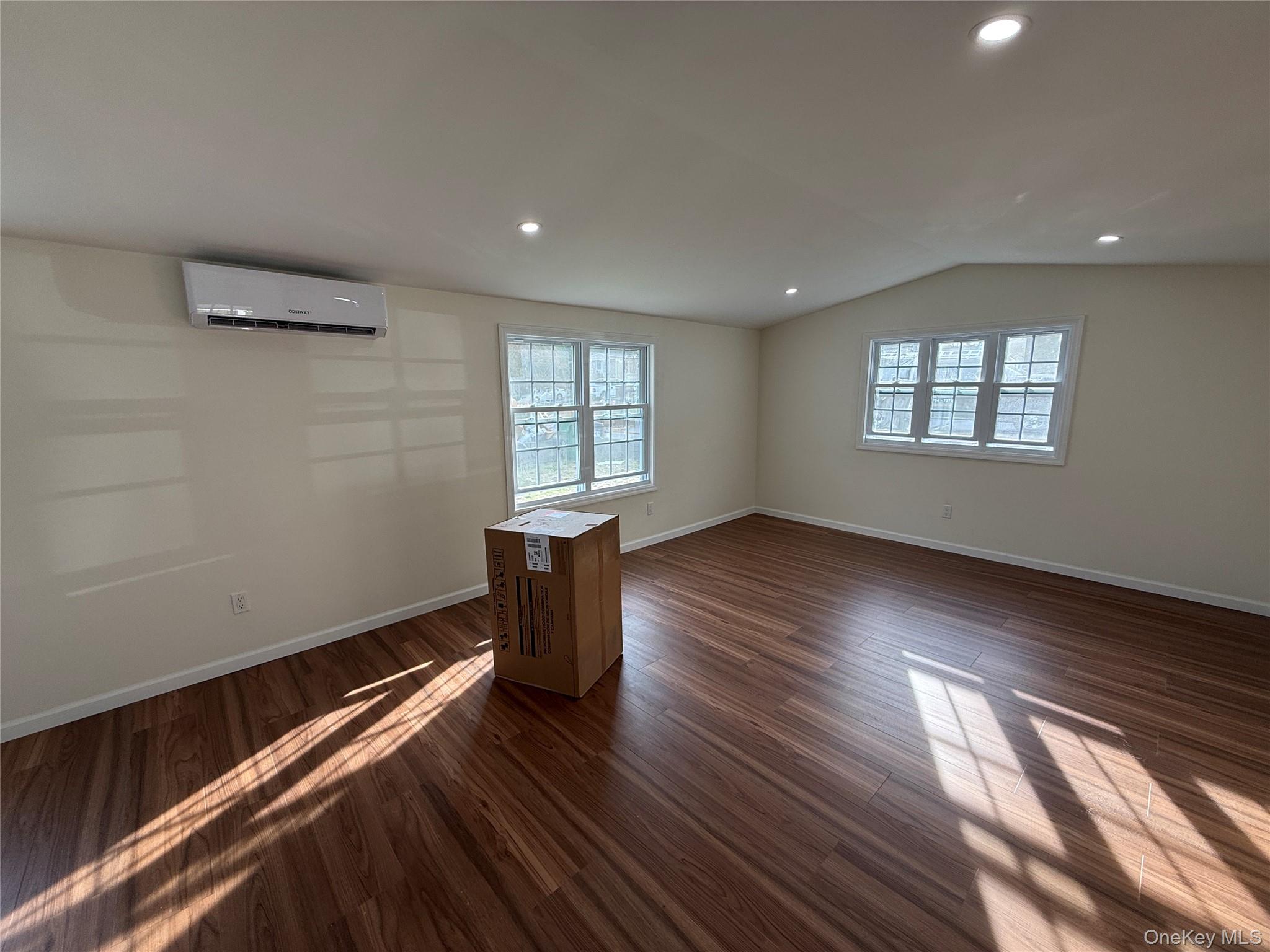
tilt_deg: -9.9
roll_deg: -0.1
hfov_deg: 102.1
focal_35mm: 14
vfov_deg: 85.7
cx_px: 635
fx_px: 514
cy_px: 476
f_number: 2.2
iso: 50
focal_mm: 2.22
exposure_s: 1/120
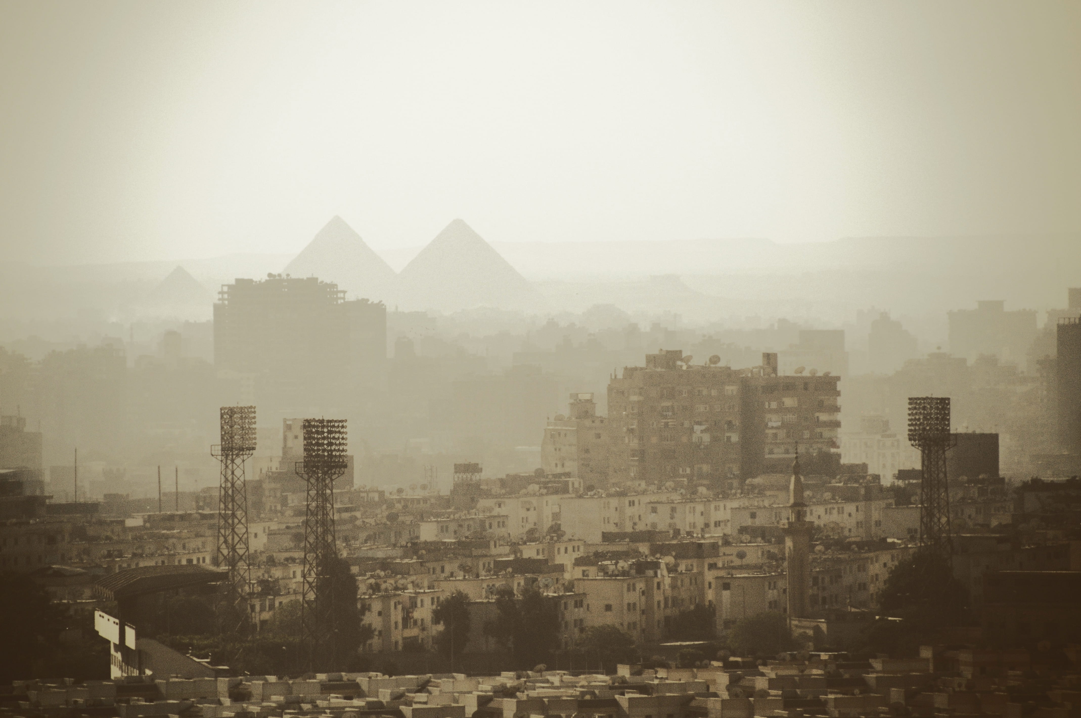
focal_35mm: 300
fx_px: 8997
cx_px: 540
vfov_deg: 4.6
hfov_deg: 6.9
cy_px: 359
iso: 640
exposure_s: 1/8000
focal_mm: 200
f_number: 5.6
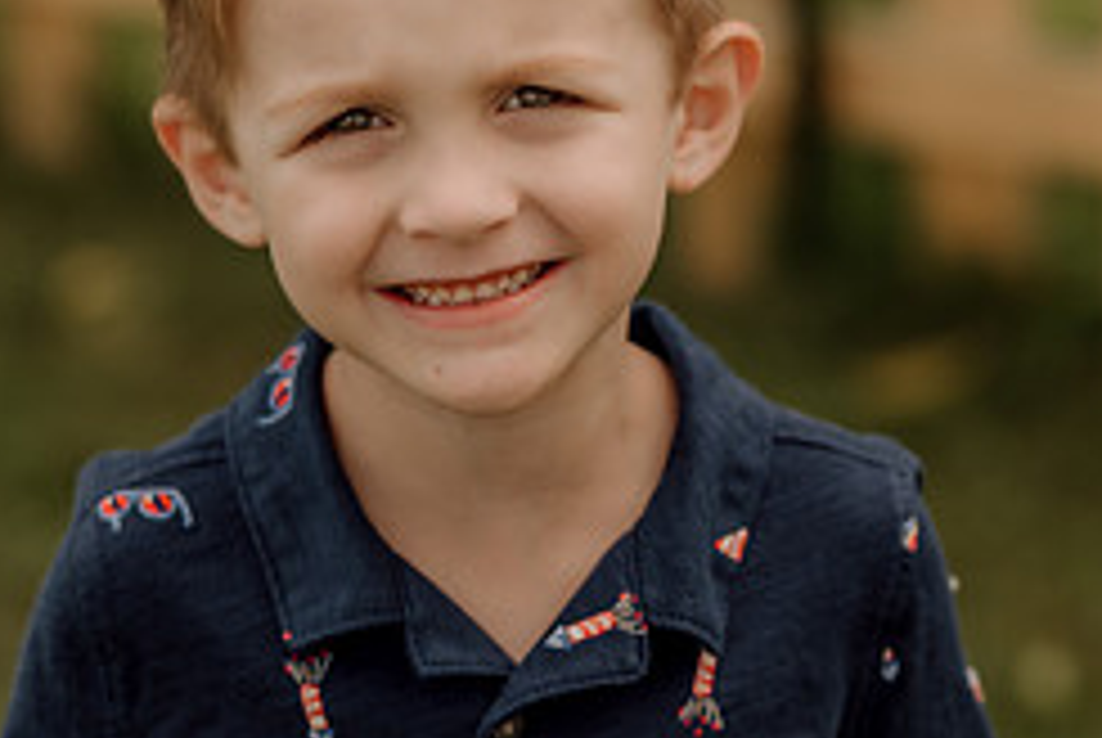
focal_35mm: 201
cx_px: 306
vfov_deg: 6.9
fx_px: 6160
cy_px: 421
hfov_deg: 10.2
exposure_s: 1/320
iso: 80
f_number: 2.5
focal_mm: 85
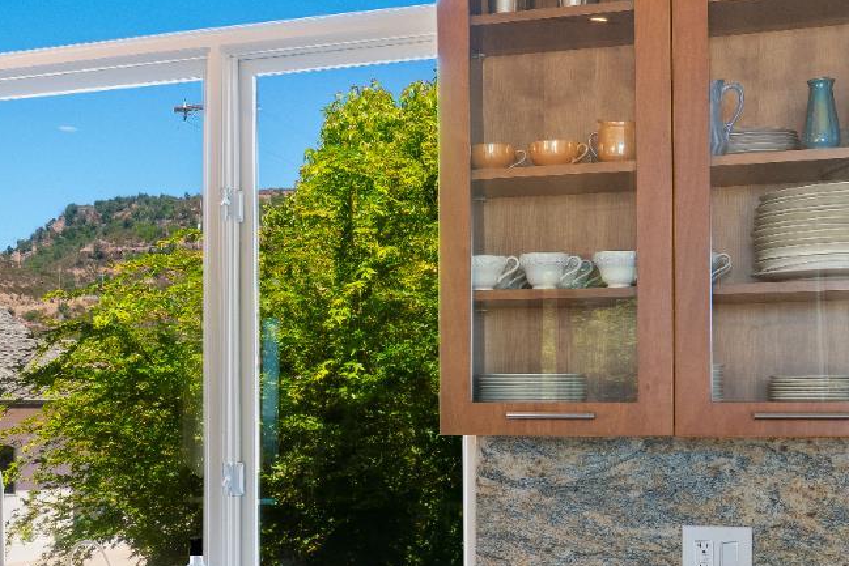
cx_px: 93
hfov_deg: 28.9
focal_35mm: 67
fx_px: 1580
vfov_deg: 20.2
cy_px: 399
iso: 100
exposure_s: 1/1.67
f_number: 14
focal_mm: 29
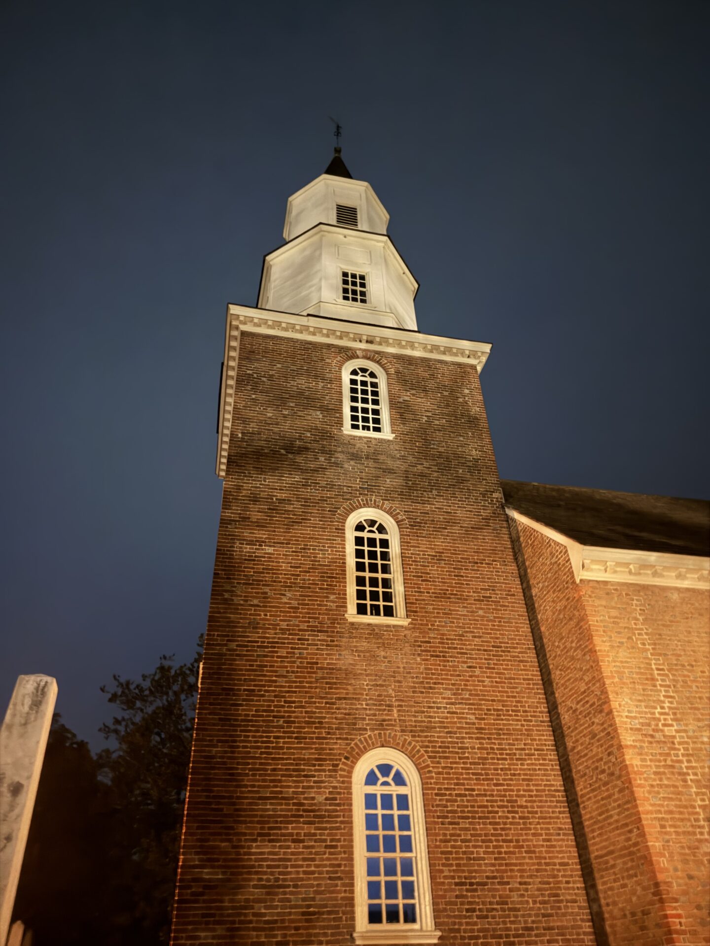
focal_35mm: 24
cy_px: 473
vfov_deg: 71.6
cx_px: 355
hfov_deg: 56.8
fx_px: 656
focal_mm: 6.76
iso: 2500
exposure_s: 1/2
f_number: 1.78
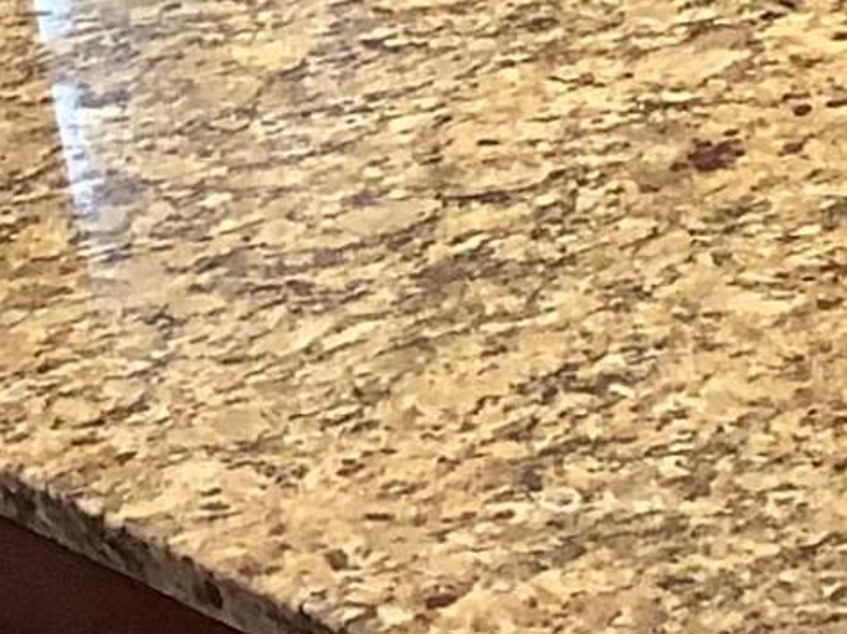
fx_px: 4647
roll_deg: +8.5
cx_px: 301
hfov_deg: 10.4
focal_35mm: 190
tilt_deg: -20.4
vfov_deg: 7.7
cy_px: -234
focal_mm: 3.3
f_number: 2.4
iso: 160
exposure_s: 1/60
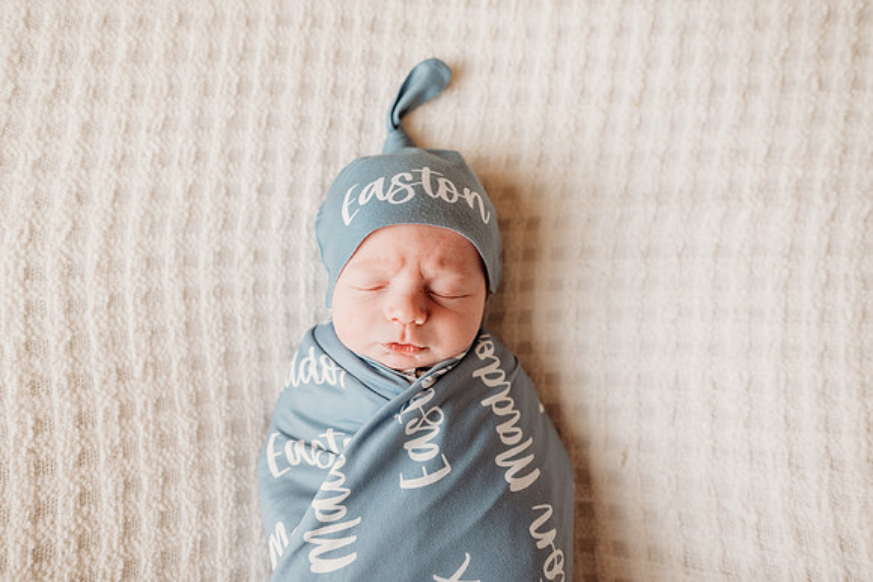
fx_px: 582
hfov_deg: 73.7
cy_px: 291
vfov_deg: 53.2
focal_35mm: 24
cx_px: 436
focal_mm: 24
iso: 200
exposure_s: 1/200
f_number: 2.8
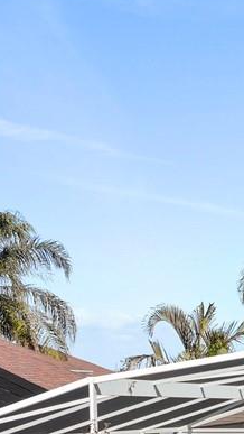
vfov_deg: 17.7
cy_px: 659
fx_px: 1241
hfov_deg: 9.4
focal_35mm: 108
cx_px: 675
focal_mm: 12.29
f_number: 2.8
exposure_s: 1/1250
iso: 100
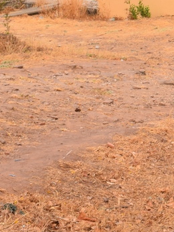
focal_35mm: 200
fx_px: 1345
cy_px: -226
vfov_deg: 9.3
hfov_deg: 7.1
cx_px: 357
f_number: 10
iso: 200
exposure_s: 1/400
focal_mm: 27
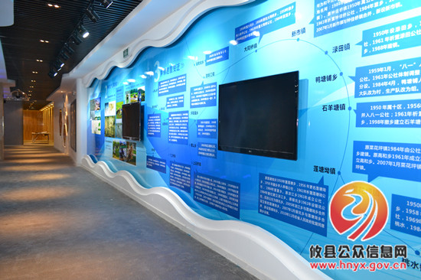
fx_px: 316
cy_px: 140
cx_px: 210
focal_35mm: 27
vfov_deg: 47.9
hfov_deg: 67.4
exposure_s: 1/60
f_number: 3.5
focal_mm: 18
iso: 800
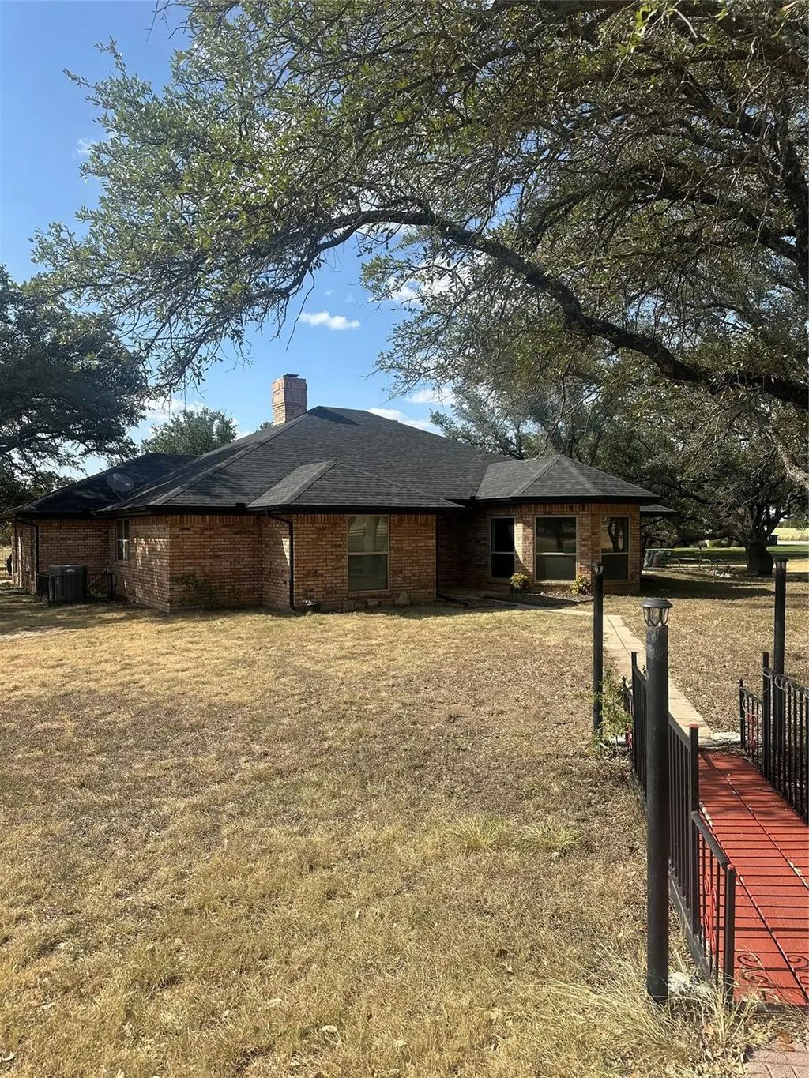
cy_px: 539
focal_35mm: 24
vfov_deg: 71.6
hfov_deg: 56.8
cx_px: 404
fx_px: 748
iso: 80
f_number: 1.78
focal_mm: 6.86
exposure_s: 1/3356
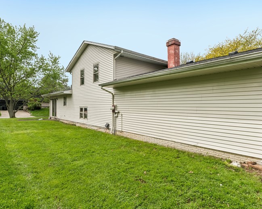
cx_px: 161
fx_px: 171
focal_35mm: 22
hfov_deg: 74.0
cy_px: 108
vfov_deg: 63.1
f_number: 8
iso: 200
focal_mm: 14
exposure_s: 1/800
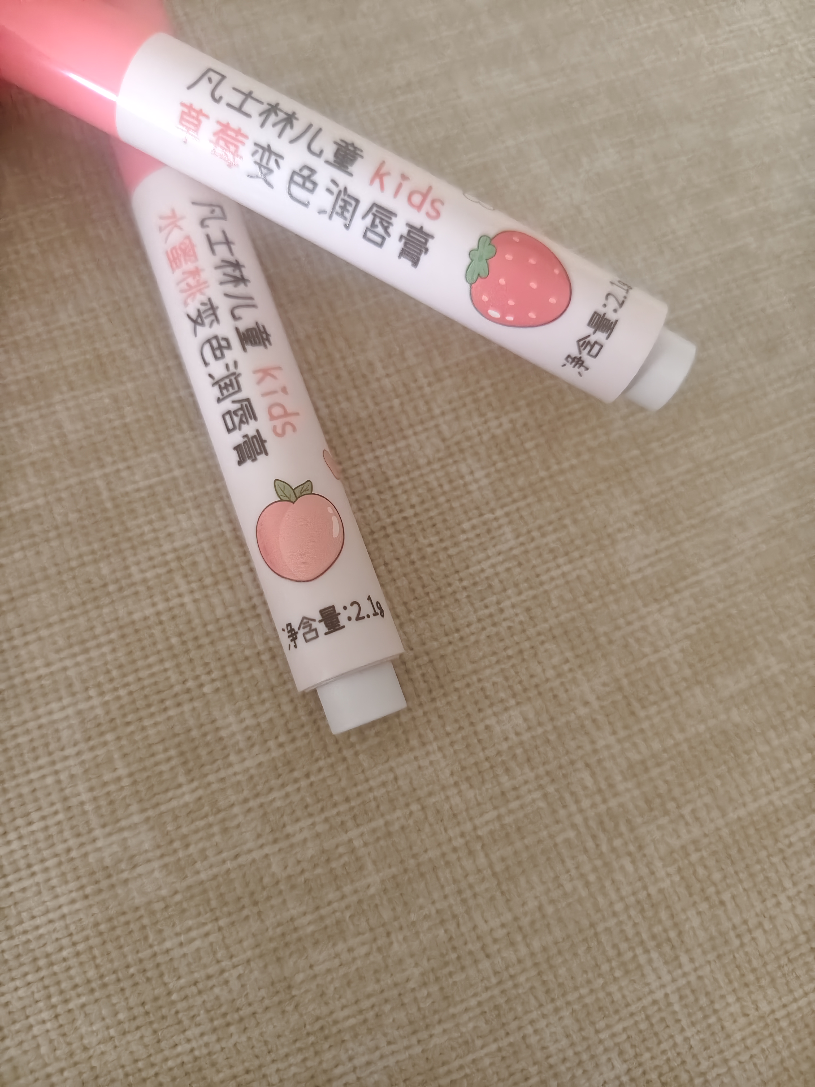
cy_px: 544
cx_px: 408
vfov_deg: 73.9
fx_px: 722
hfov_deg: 58.9
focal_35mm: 23
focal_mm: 5.56
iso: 6376
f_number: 1.88
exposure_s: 1/242
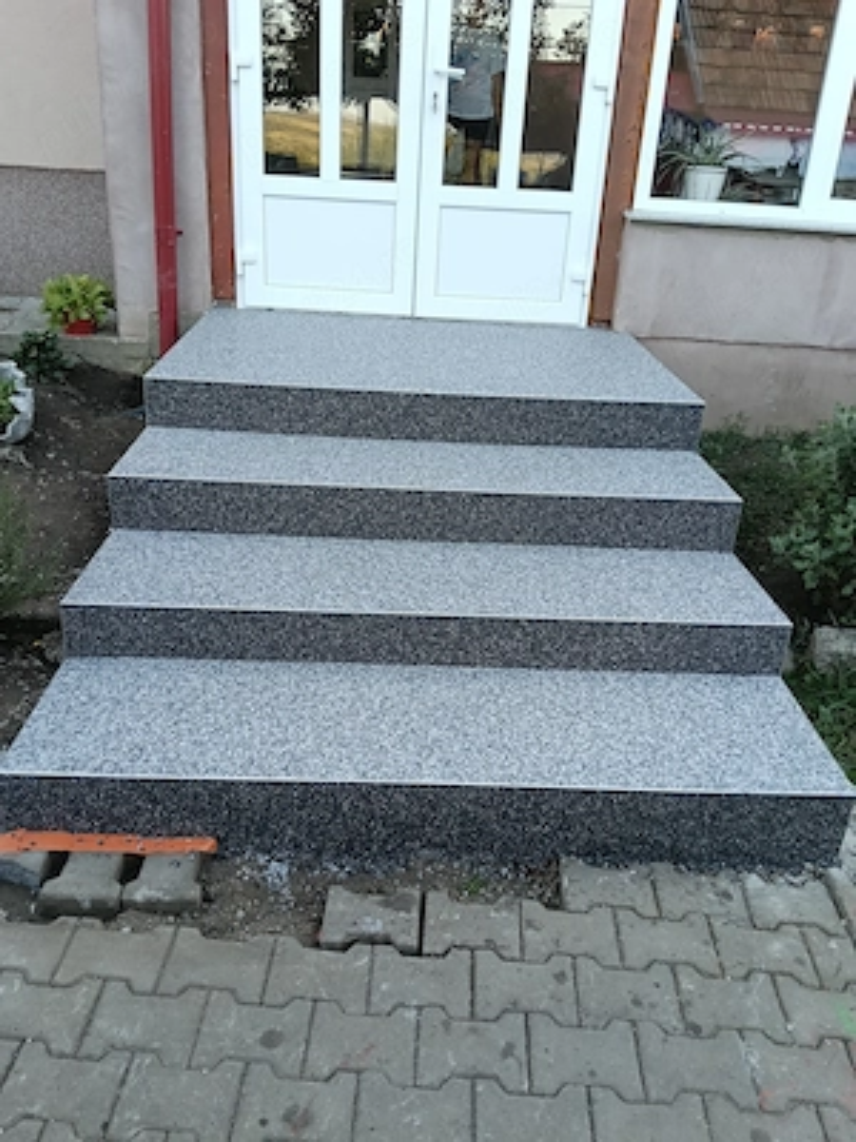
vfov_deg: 65.3
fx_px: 890
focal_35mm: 27
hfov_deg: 51.4
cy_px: 571
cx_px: 428
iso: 125
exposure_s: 1/100
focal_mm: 3.98
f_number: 1.8
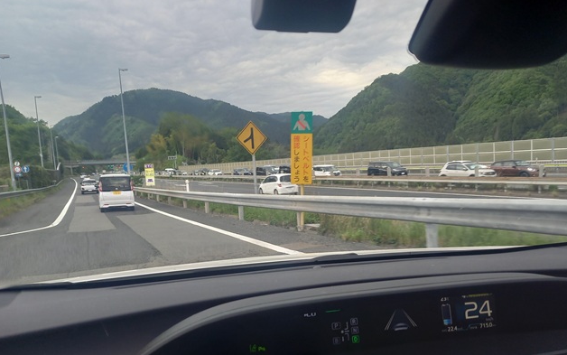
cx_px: 284
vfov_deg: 45.8
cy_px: 213
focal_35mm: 27
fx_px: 417
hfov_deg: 68.4
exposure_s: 1/100
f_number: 1.8
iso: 80
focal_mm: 4.65
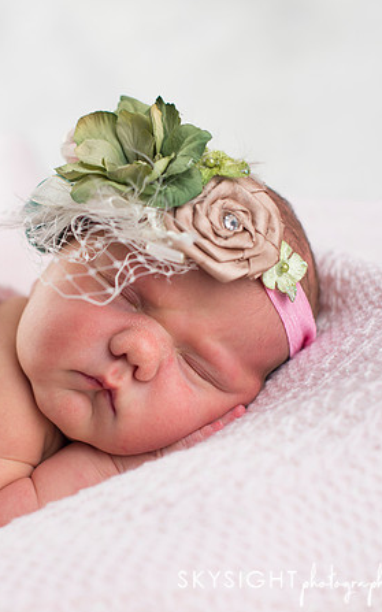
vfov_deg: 26.8
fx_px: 1284
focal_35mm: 77
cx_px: 109
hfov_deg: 16.9
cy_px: 305
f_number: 2.8
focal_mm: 50
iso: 200
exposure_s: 1/125
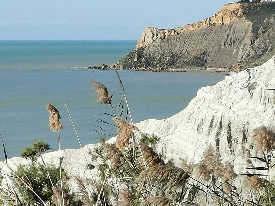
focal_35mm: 216
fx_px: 1716
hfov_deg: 9.2
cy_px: 183
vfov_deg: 6.9
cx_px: 133
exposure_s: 1/4184
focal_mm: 5.56
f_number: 1.6
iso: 50
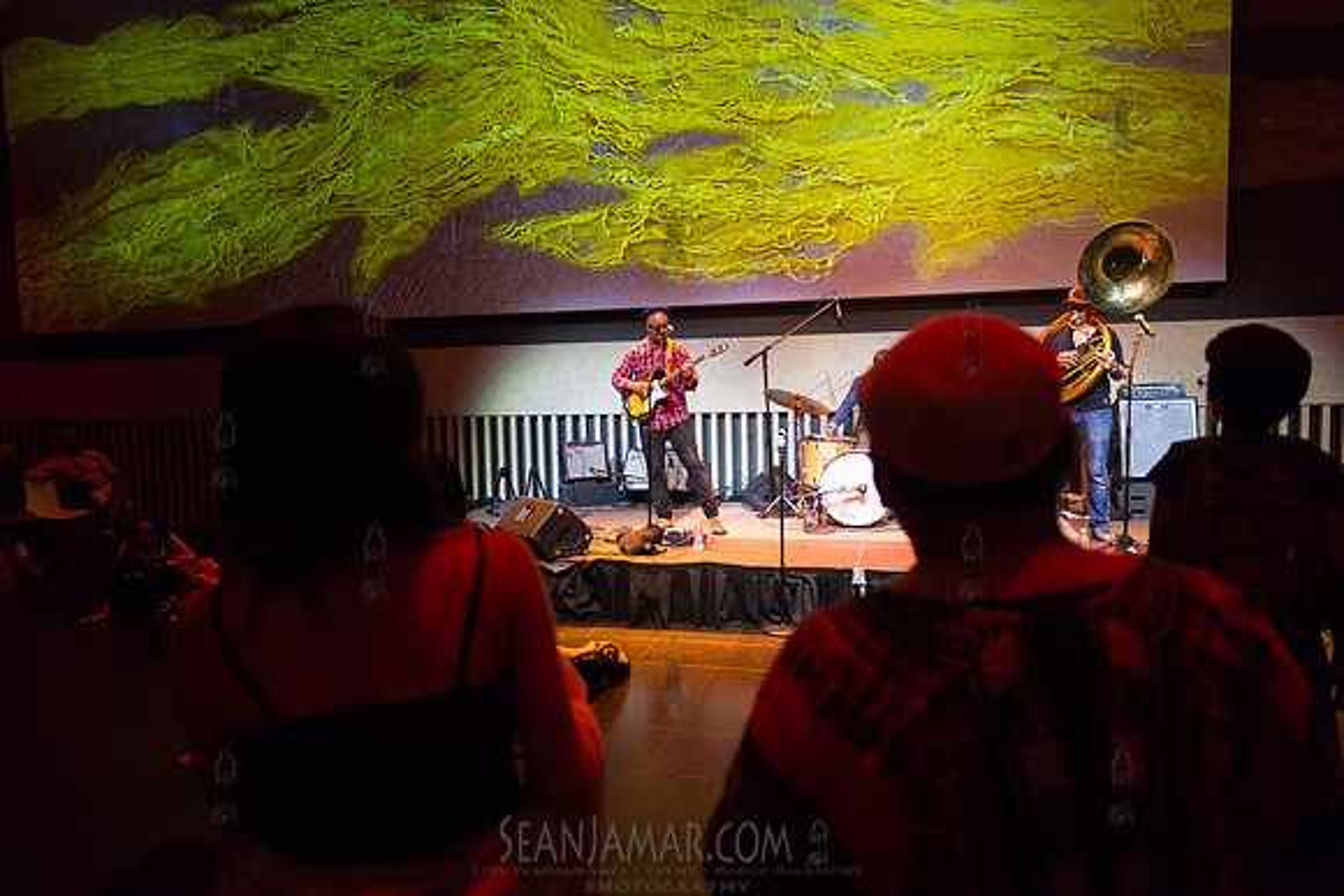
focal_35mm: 24
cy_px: 448
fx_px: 896
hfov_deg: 73.7
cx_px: 672
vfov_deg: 53.2
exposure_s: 1/250
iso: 3200
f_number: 2.8
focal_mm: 24
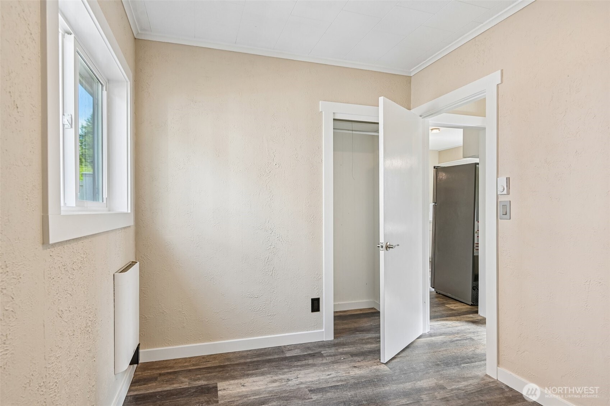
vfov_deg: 64.5
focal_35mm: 19
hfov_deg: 86.9
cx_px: 305
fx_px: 322
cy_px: 203
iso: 400
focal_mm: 19
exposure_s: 1/30
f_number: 8
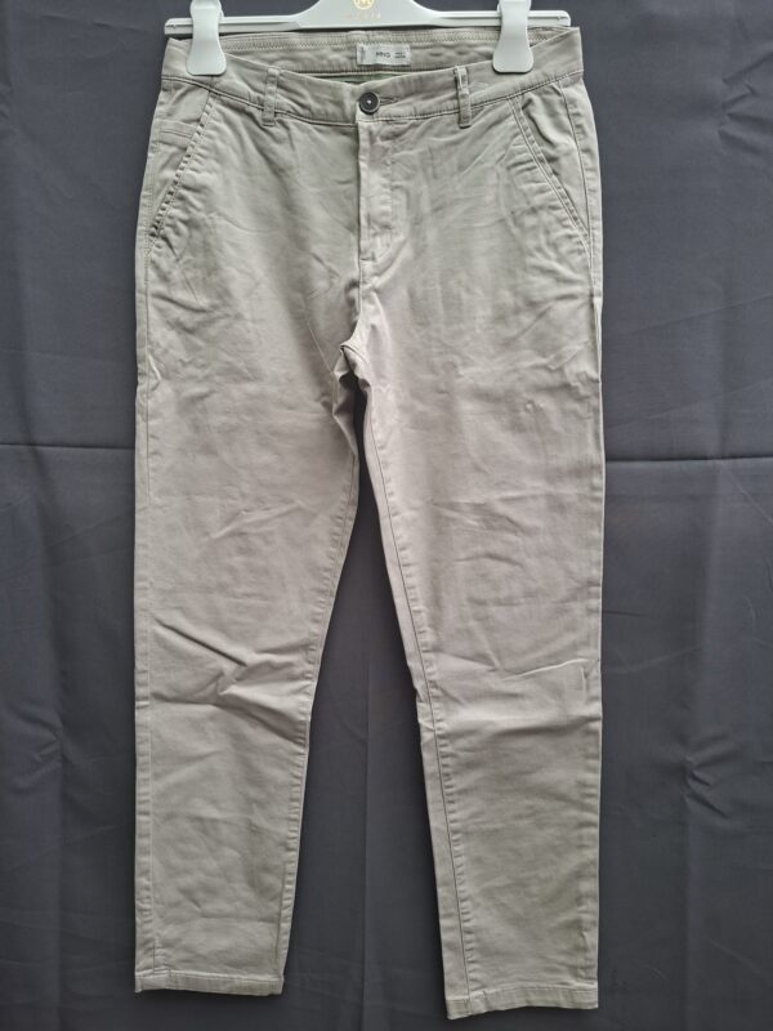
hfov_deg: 58.9
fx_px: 685
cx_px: 386
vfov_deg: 73.9
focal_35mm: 23
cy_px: 516
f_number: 1.8
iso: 50
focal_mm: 5.54
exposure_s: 1/60
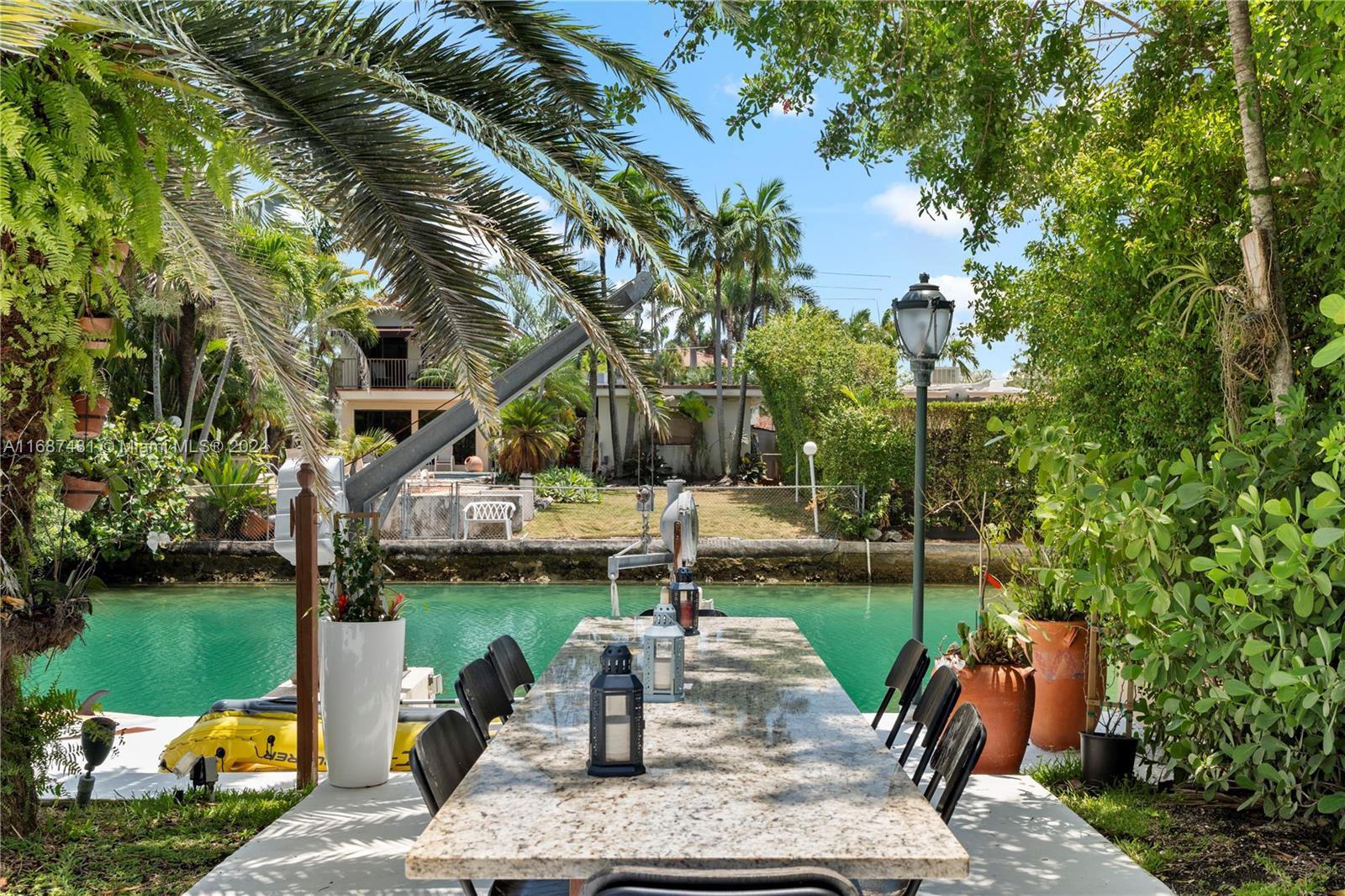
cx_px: 672
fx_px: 1195
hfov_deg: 58.7
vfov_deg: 41.1
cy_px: 448
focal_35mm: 32
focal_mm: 32
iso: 50
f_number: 9
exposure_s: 1/13
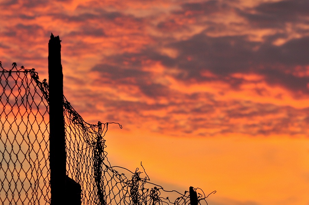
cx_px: 154
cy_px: 102
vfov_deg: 6.8
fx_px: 1736
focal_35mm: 202
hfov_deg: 10.2
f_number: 10
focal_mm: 135
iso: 200
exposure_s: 1/60
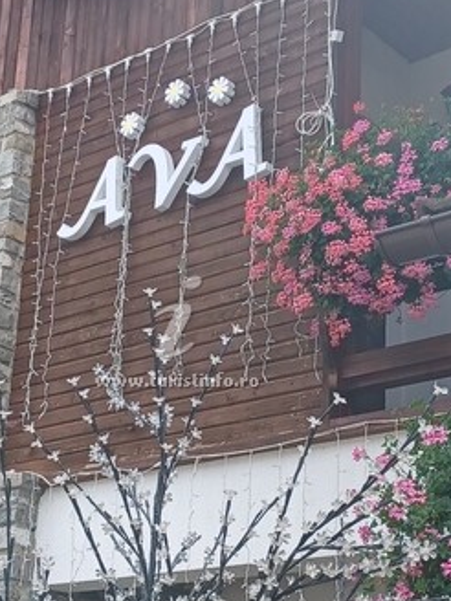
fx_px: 1355
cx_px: 205
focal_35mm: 78
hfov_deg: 18.9
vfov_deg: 25.0
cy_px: 357
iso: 32
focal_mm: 4.6
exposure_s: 1/146
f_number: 1.8
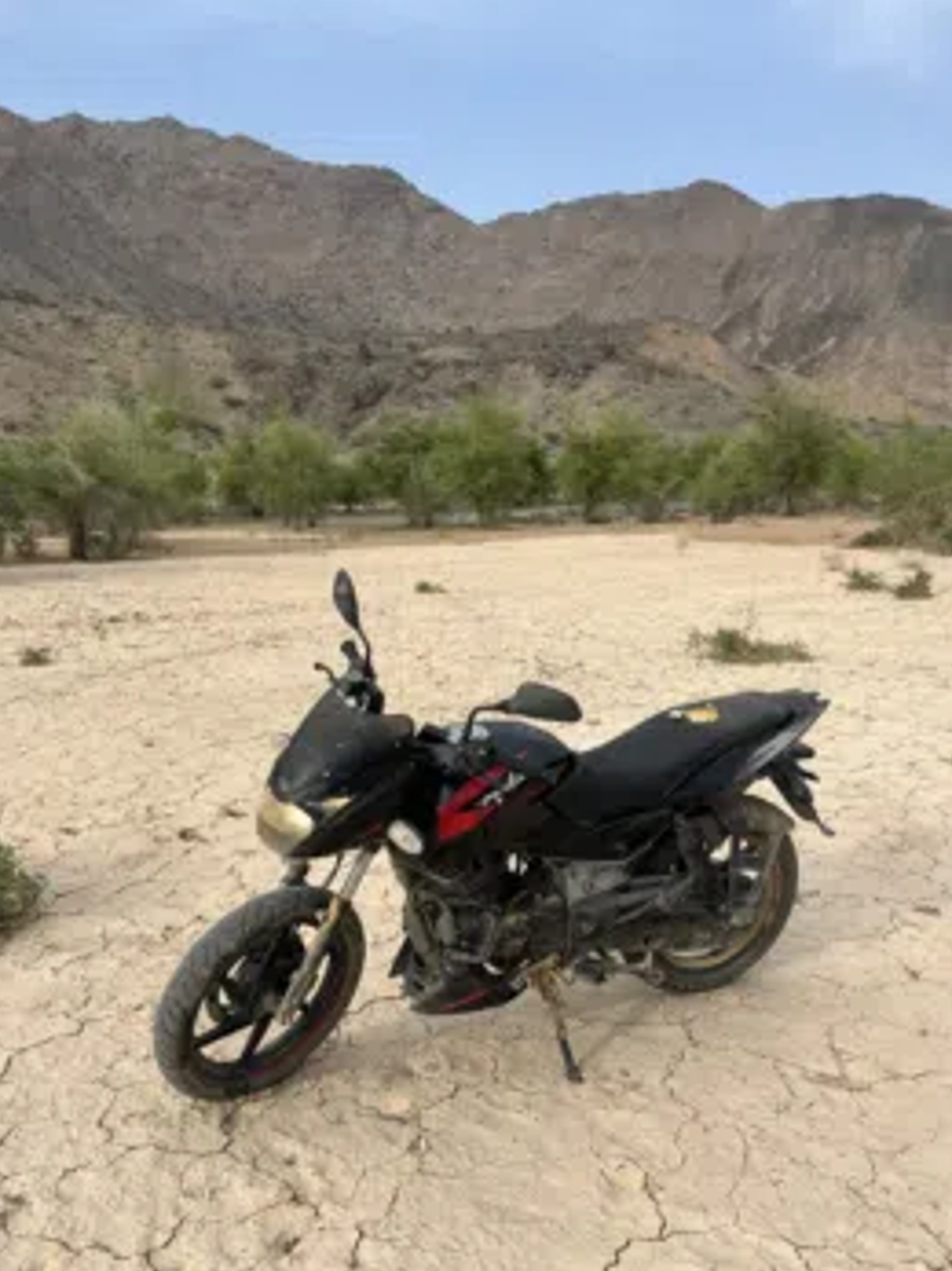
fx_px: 1101
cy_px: 689
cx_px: 432
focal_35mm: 30
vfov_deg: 59.9
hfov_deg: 46.7
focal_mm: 5.1
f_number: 1.6
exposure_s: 1/2179
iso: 50
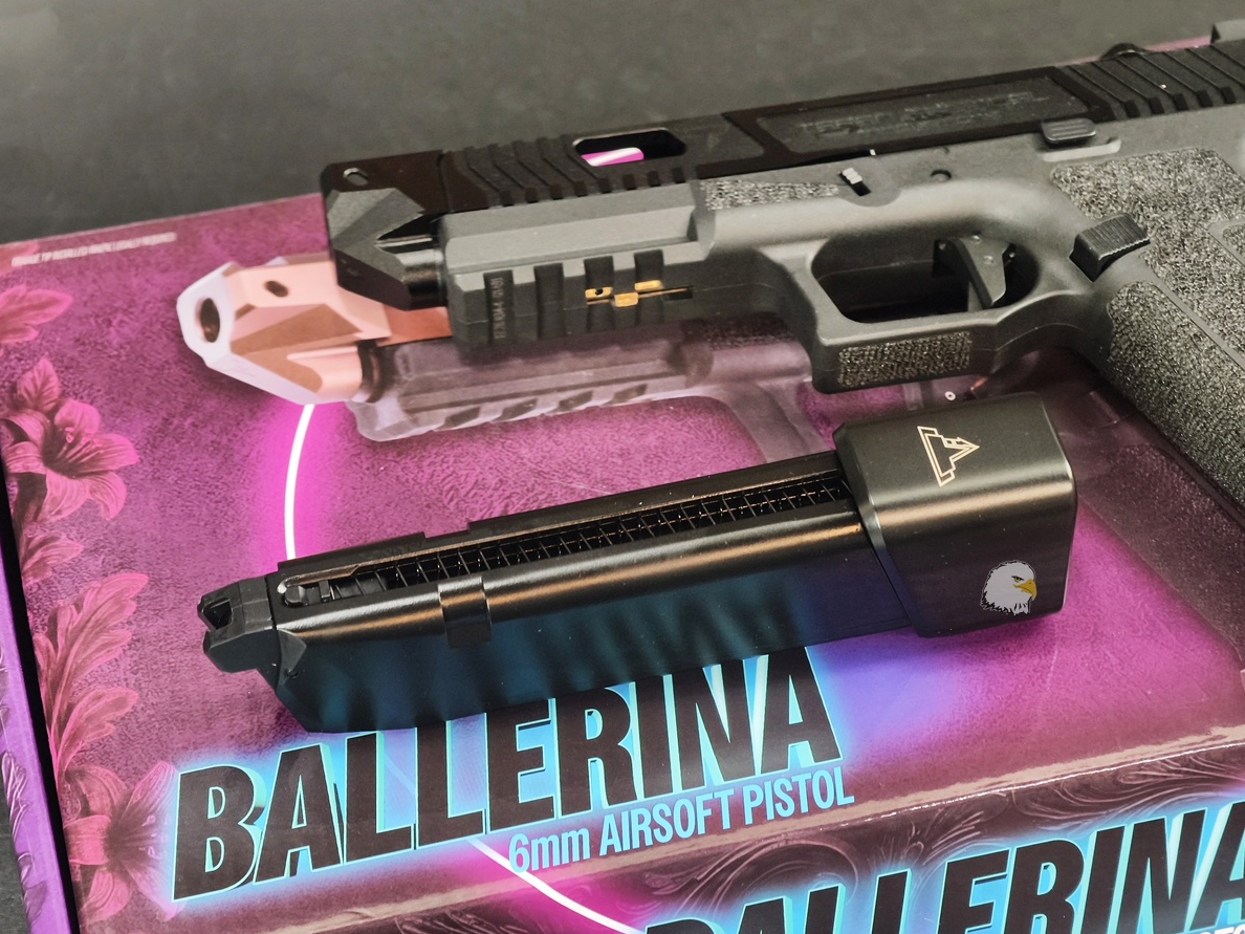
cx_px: 617
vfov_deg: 17.2
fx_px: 3093
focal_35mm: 86
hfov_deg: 22.8
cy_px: 463
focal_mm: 22.48
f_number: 2.67
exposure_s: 1/10
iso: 925
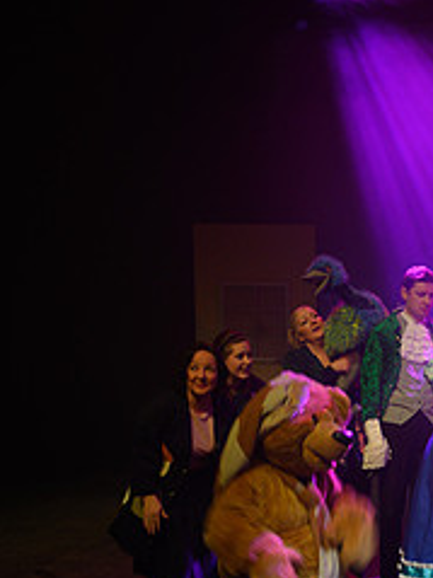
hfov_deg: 23.7
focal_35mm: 56
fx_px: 935
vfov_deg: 33.6
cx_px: 525
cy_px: 444
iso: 800
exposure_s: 1/13
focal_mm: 24
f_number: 8
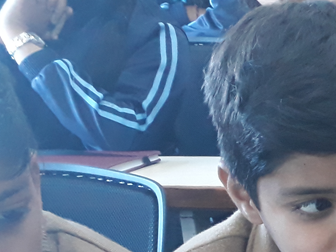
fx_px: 951
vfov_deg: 13.8
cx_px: 605
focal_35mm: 98
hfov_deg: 16.7
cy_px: 420
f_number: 1.9
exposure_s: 1/25
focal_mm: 3.6
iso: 200
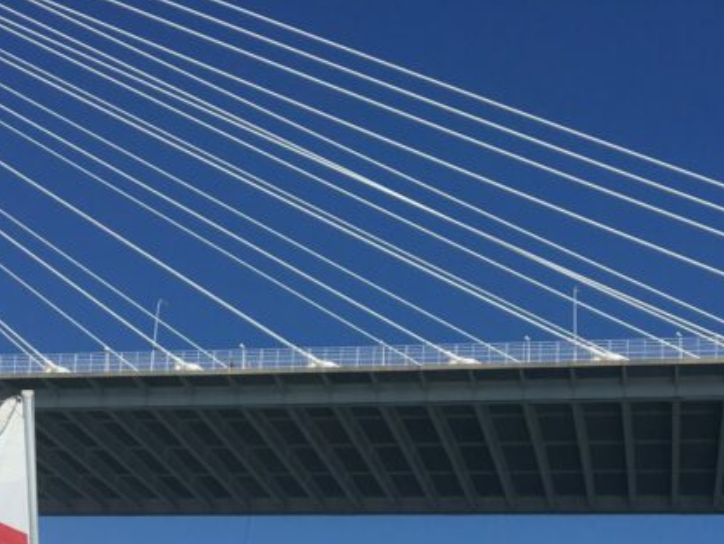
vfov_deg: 19.5
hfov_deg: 27.4
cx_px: 367
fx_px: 1486
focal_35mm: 71
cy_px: 657
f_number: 2.2
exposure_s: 1/4049
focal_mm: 4.15
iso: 25
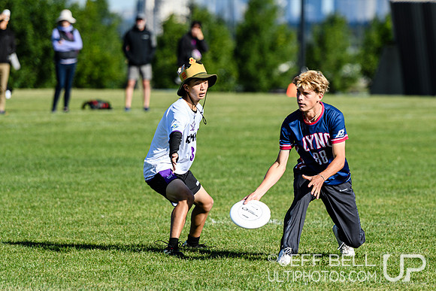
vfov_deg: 3.3
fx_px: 5058
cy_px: 164
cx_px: 276
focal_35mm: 418
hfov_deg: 4.9
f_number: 3.2
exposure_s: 1/1250
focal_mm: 200
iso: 100
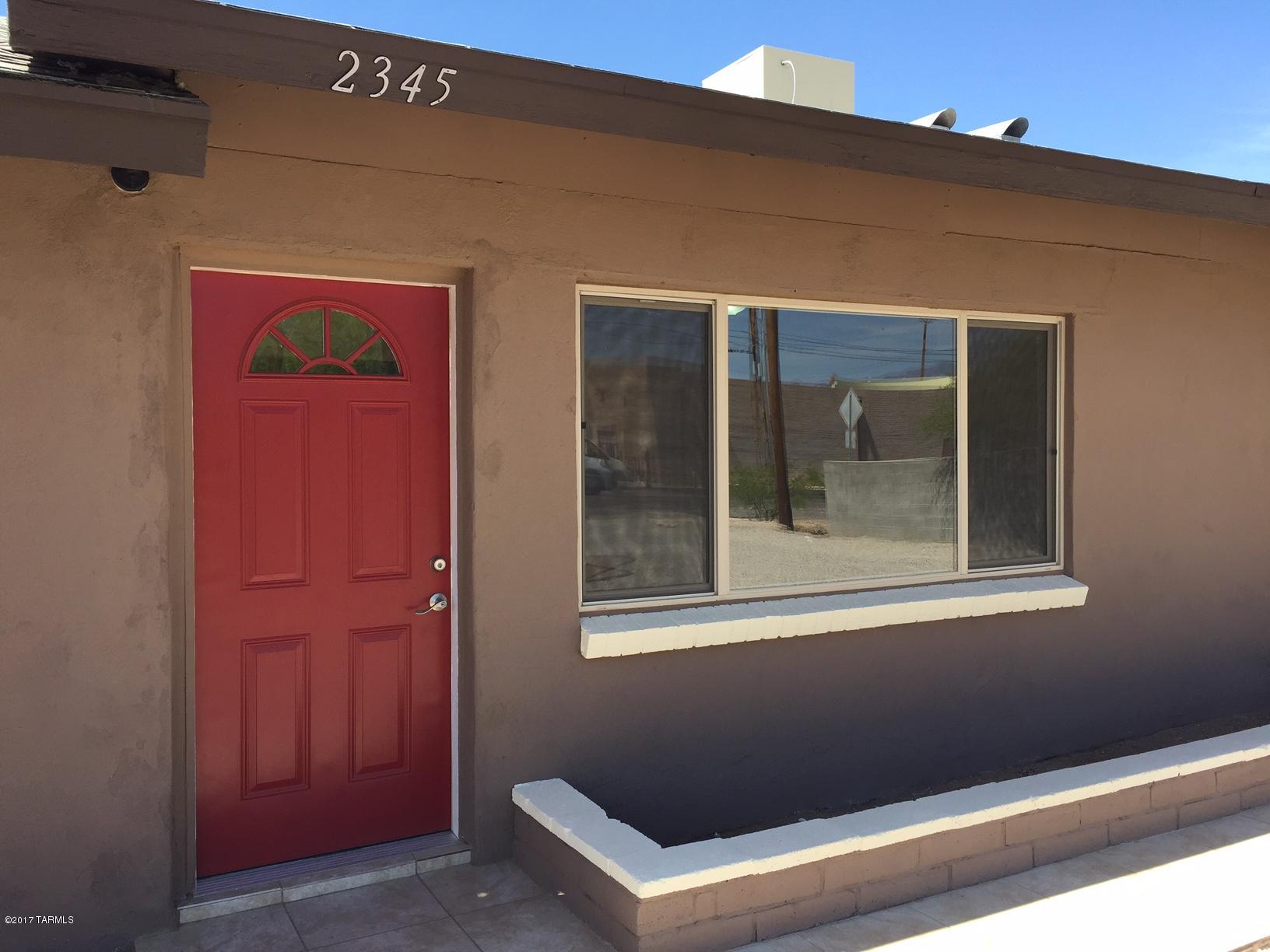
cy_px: 476
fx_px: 1064
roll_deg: -0.4
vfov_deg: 48.2
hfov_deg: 61.7
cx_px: 635
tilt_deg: -1.2
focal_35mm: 29
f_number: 2.2
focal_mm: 4.15
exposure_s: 1/732
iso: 32
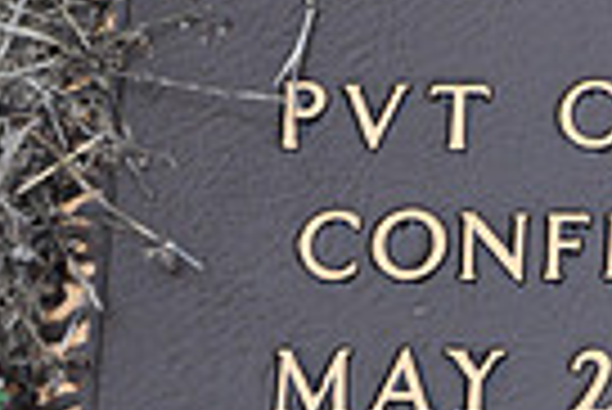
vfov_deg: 5.1
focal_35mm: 268
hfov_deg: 7.4
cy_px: 187
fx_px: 4561
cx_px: 1179
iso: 720
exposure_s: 1/60
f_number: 4.8
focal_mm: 42
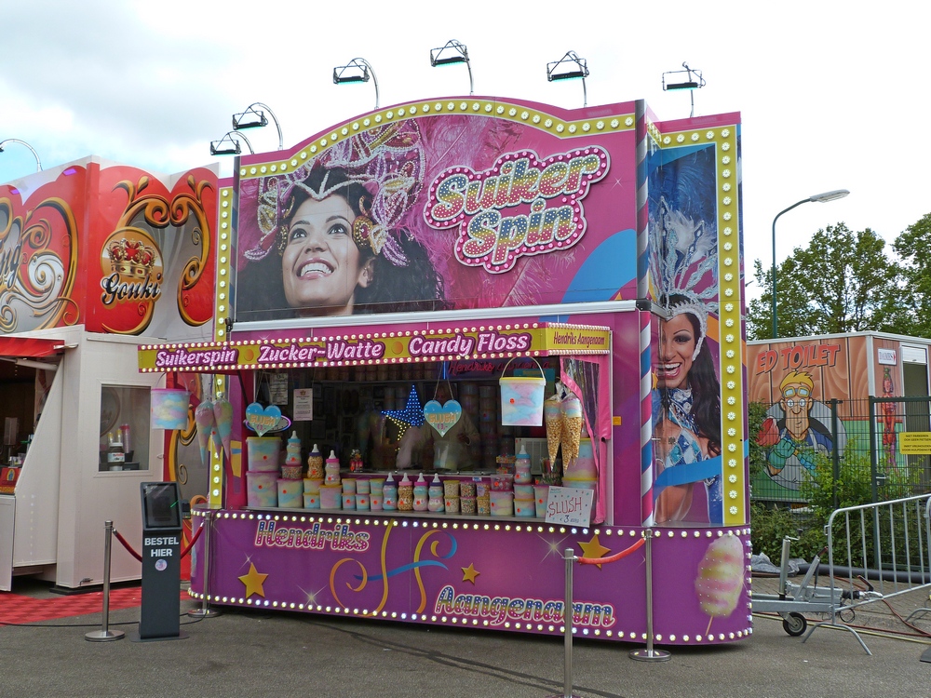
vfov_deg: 39.7
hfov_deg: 51.4
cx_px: 466
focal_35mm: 36
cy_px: 349
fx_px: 968
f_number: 3.6
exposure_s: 1/500
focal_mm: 6.3
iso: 100
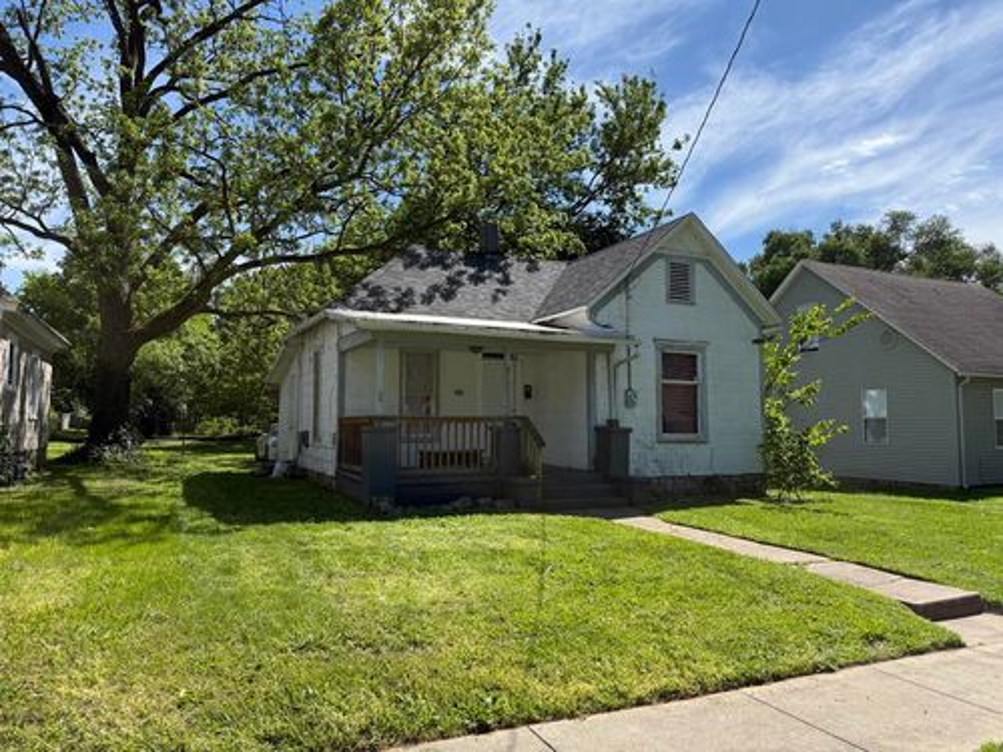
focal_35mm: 24
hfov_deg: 71.6
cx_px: 502
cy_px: 376
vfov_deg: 56.8
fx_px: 695
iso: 100
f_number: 1.78
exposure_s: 1/4673
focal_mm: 6.76
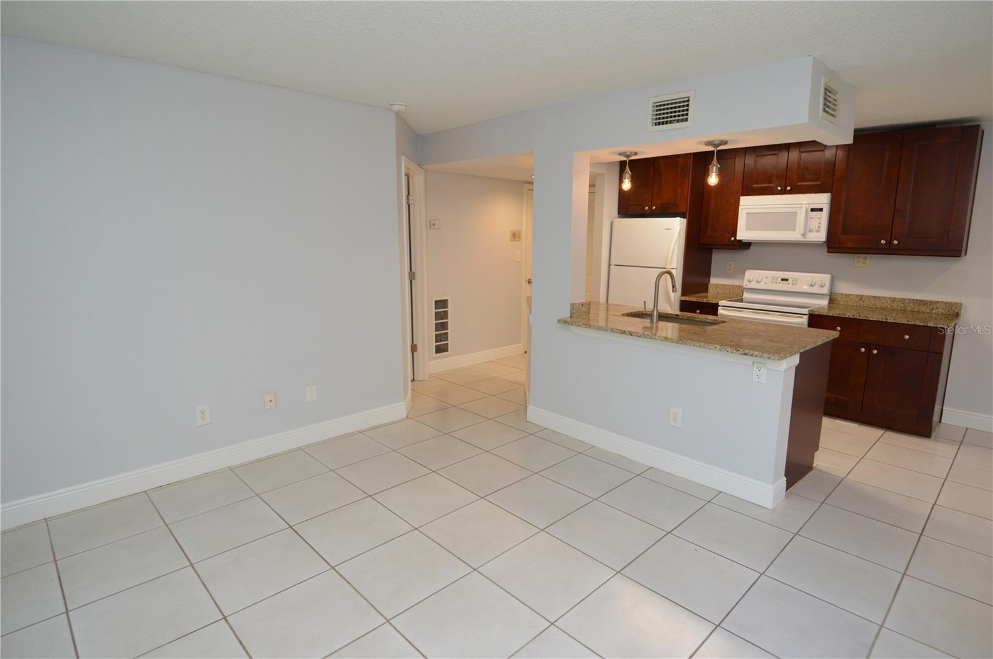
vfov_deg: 67.3
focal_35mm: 18
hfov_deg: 90.1
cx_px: 496
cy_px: 330
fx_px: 496
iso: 400
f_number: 4.5
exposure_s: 1/80
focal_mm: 12
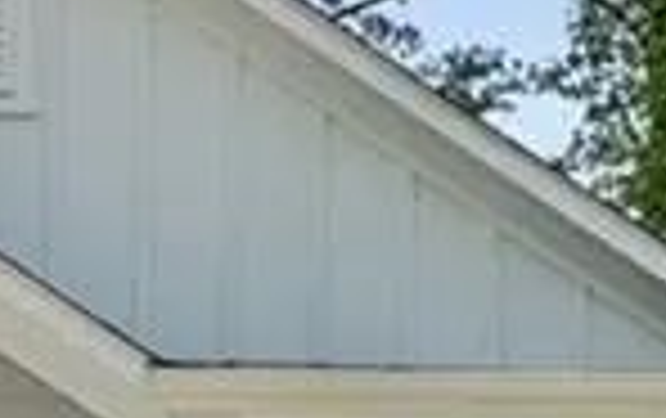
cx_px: 198
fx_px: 2818
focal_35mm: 155
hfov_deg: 13.5
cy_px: 874
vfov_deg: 8.0
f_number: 8
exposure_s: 1/200
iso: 100
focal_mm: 22
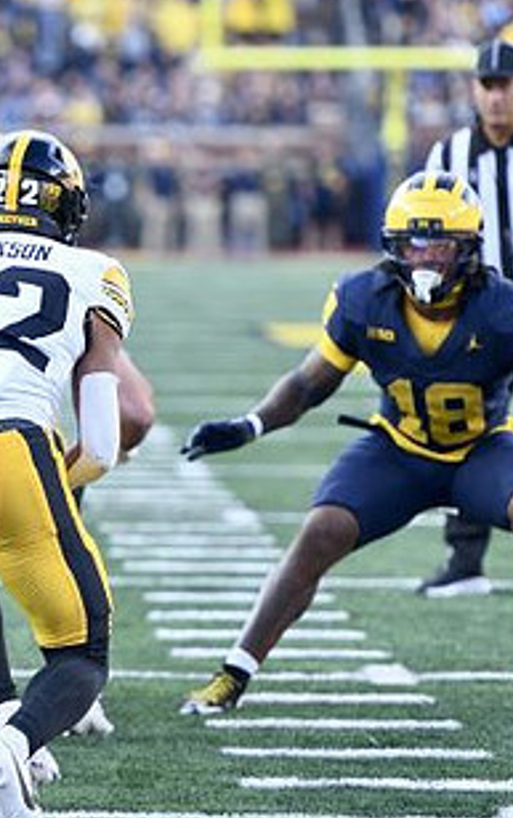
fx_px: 7703
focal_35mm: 345
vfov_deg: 6.1
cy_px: 368
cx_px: 8
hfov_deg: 3.8
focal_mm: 180
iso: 800
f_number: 2.8
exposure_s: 1/1000
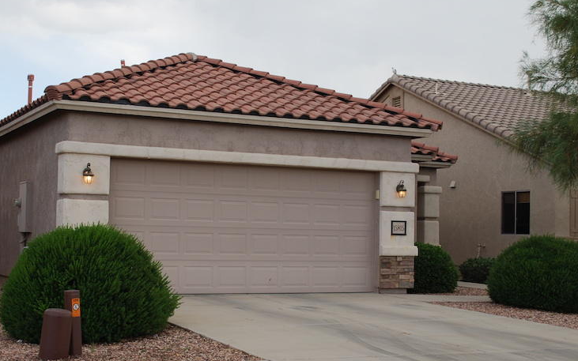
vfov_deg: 21.6
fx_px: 945
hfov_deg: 34.0
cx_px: 277
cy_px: 209
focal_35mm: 60
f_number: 5.6
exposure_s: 1/125
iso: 100
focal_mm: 28
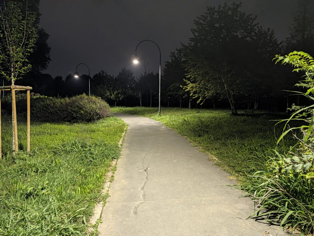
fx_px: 209
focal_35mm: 23
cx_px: 157
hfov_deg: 73.9
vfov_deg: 58.9
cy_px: 118
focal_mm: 5.28
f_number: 1.7
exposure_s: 1/40
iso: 738
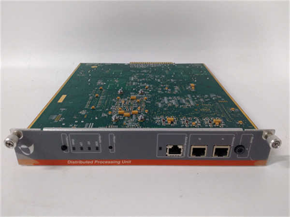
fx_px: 226
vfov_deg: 51.4
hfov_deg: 65.3
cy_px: 108
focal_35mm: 27
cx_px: 145
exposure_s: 1/33
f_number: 2
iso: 384
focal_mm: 3.79
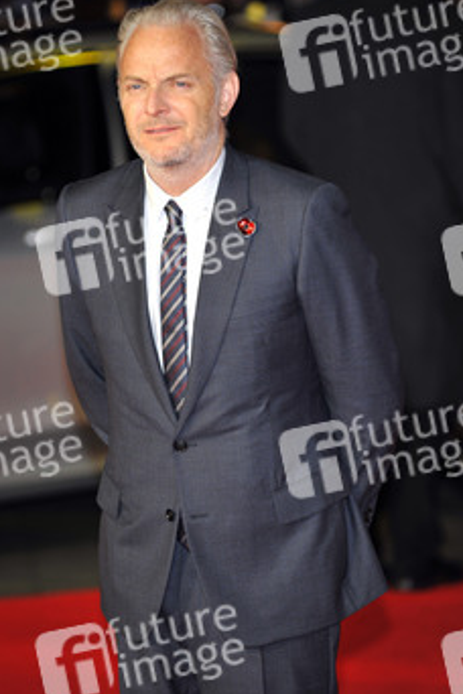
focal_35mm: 199
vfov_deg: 10.3
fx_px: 3839
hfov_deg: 6.9
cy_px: 349
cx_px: 200
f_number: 4
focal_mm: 170
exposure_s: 1/250
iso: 800
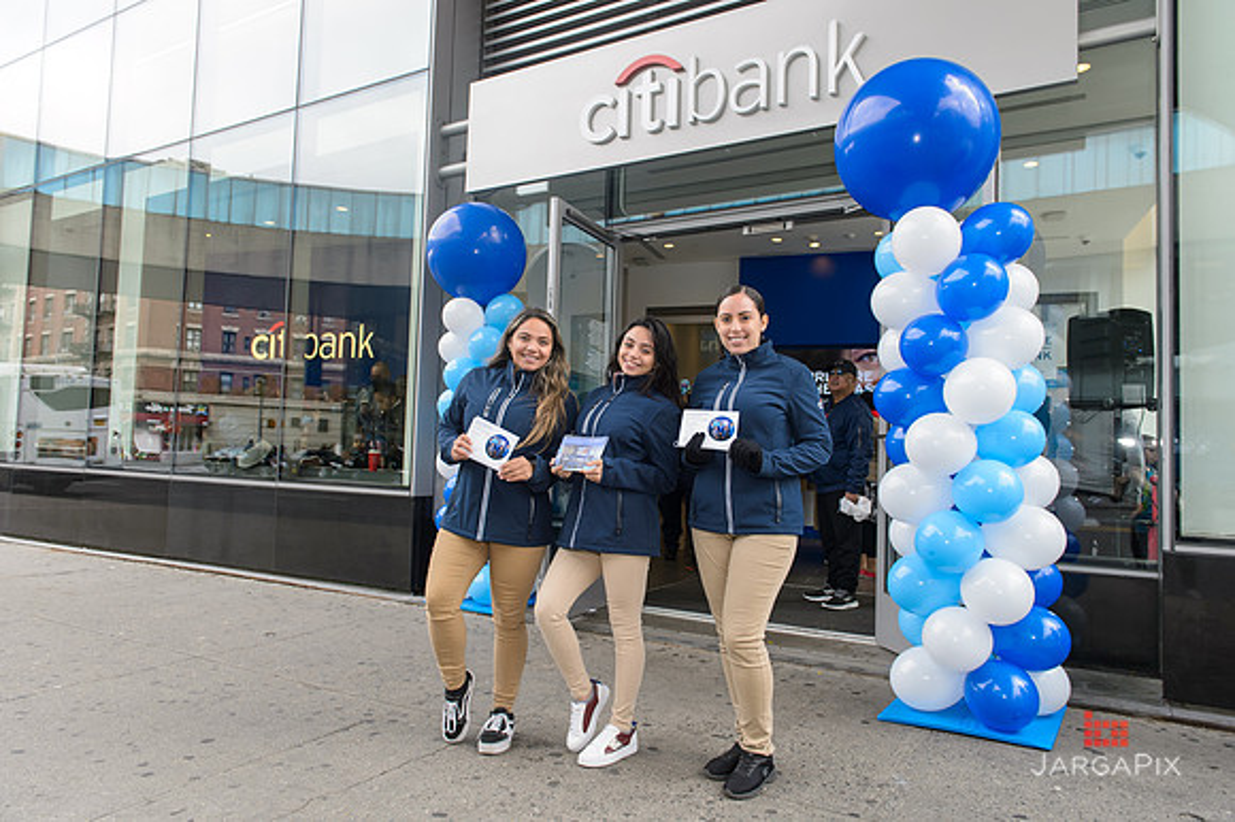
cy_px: 411
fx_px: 823
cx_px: 618
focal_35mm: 24
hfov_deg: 73.8
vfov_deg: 53.1
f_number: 4.5
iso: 400
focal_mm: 24
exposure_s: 1/200
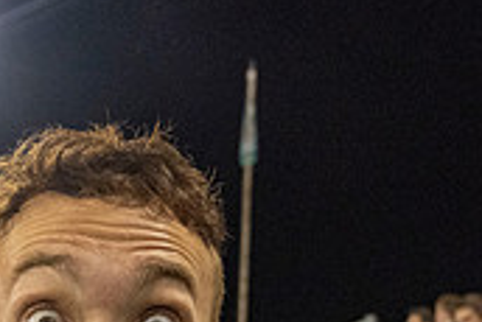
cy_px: 505
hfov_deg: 24.4
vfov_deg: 15.4
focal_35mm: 81
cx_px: 62
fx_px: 1085
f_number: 4
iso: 3200
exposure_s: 1/500
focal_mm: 24
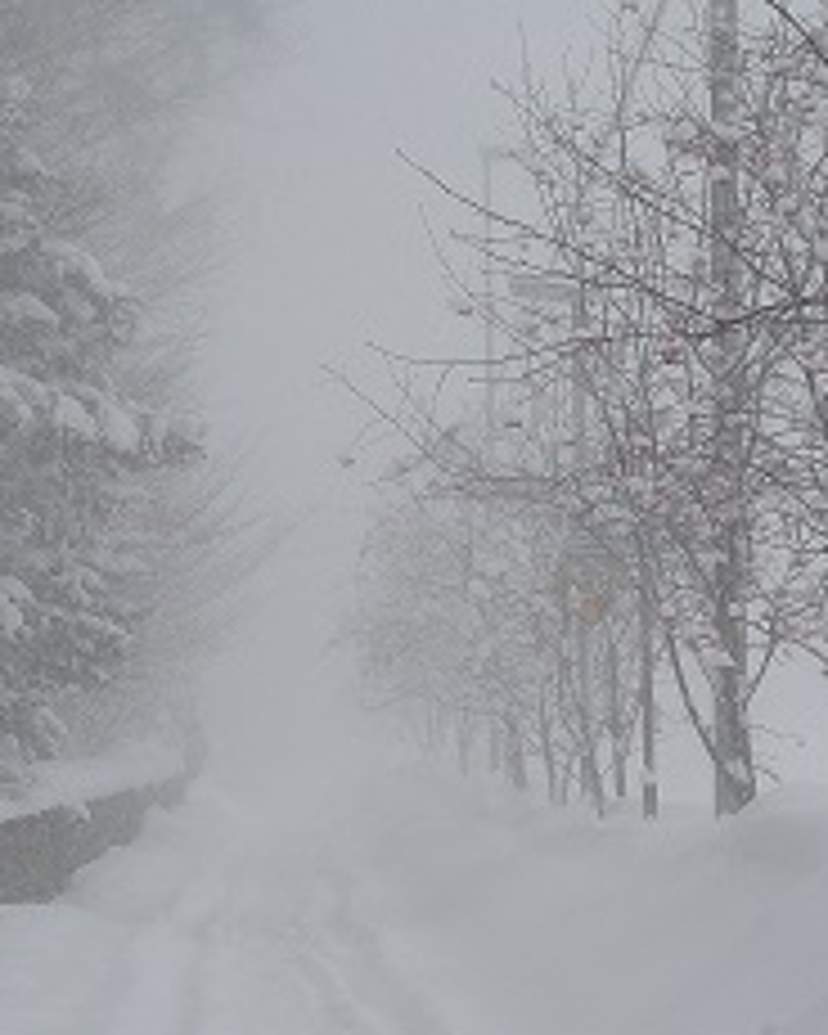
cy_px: 680
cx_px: 468
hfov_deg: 9.7
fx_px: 4901
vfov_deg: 12.0
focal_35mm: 160
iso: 100
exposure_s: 1/100
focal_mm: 30
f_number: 5.6
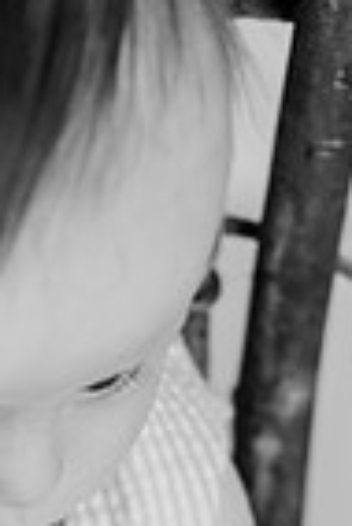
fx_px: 2985
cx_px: -26
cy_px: 702
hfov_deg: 6.7
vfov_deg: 9.9
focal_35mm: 204
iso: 100
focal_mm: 50
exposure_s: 1/160
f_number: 2.5
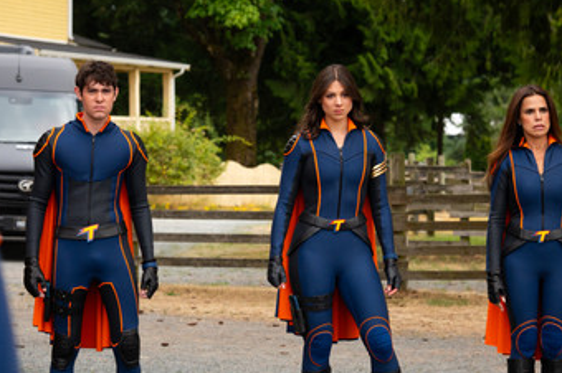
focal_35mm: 125
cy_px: 253
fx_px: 1949
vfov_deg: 10.9
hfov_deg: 16.4
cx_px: 329
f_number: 5.6
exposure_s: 1/3200
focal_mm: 85
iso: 1250
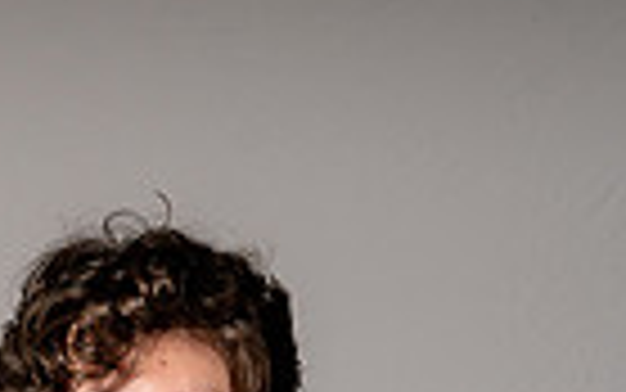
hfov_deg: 7.0
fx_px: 5069
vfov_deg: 4.3
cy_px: 1000
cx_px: -127
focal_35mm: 297
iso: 250
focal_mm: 60
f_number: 7.1
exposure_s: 1/250
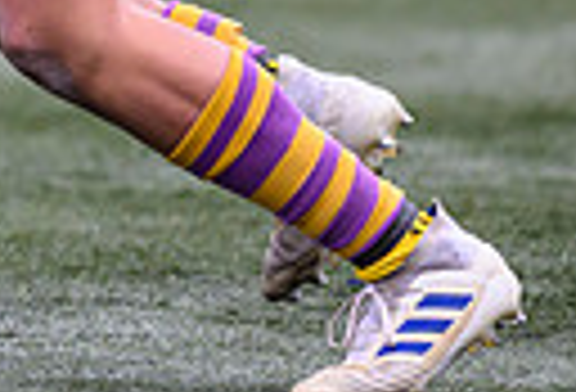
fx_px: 30050
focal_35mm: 1867
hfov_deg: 1.1
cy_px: -404
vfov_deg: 0.7
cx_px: -727
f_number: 3.5
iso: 640
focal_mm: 400
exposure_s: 1/2000
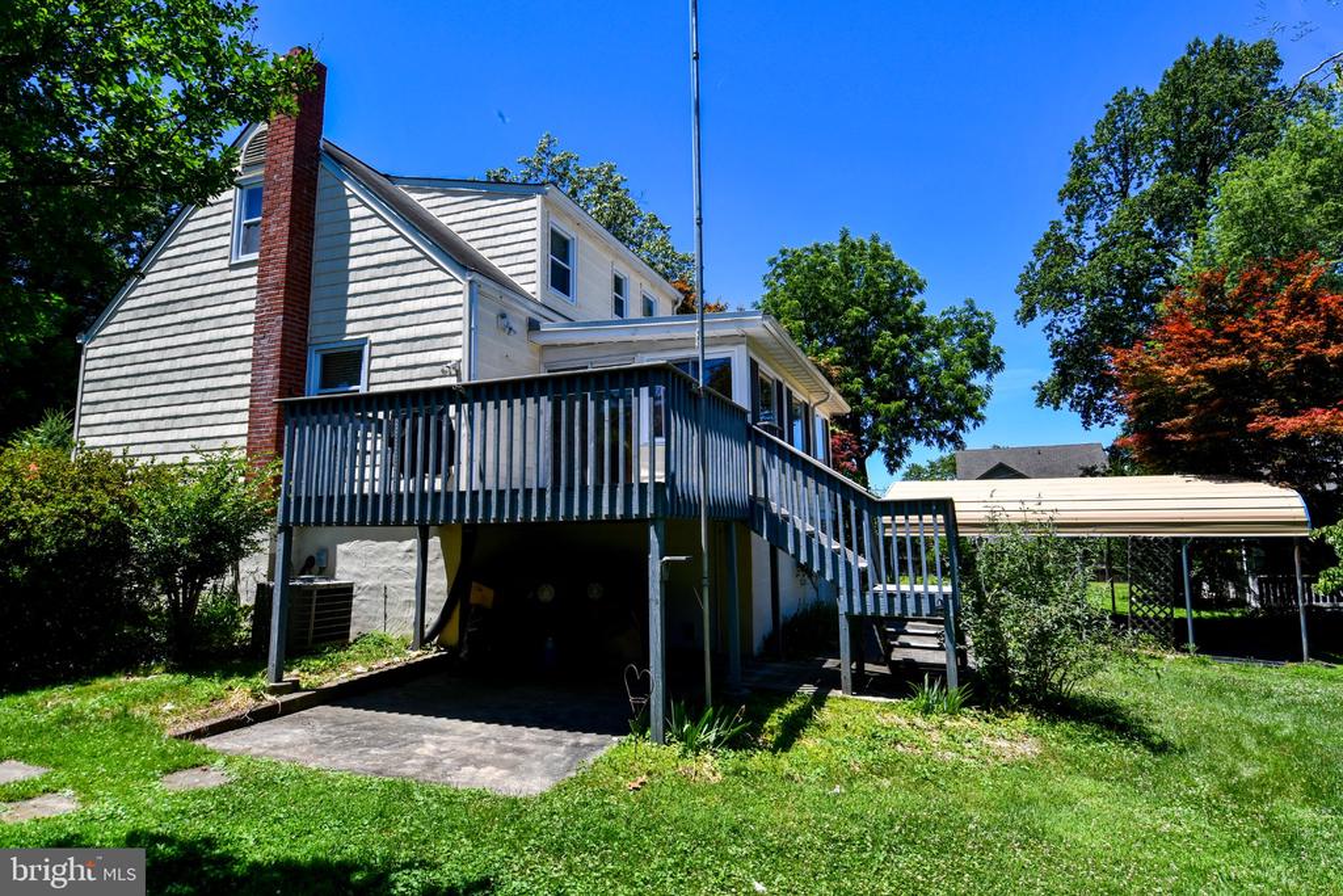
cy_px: 448
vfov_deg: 67.4
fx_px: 672
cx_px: 672
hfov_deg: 90.0
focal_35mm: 18
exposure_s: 1/250
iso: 100
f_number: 8
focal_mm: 12
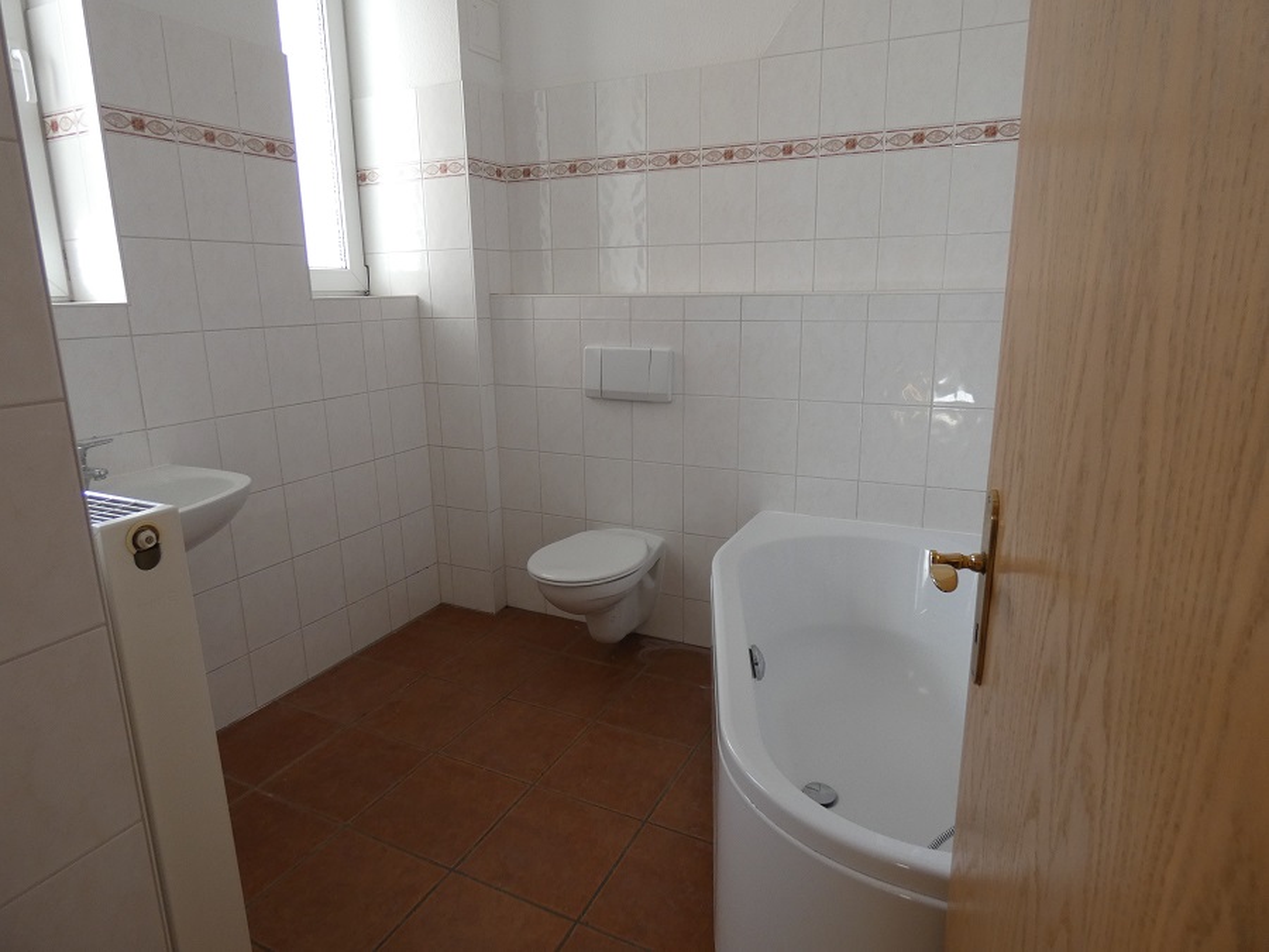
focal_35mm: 20
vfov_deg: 66.0
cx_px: 634
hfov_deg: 81.7
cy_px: 476
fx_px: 733
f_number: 2.8
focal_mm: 3.6
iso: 125
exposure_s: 1/60
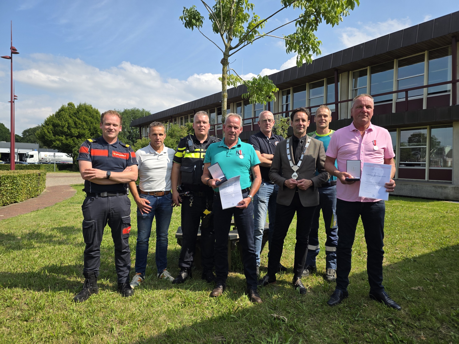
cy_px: 172
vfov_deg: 58.9
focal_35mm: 23
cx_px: 230
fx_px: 305
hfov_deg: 73.9
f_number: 1.7
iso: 80
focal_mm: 6.3
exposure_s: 1/3891
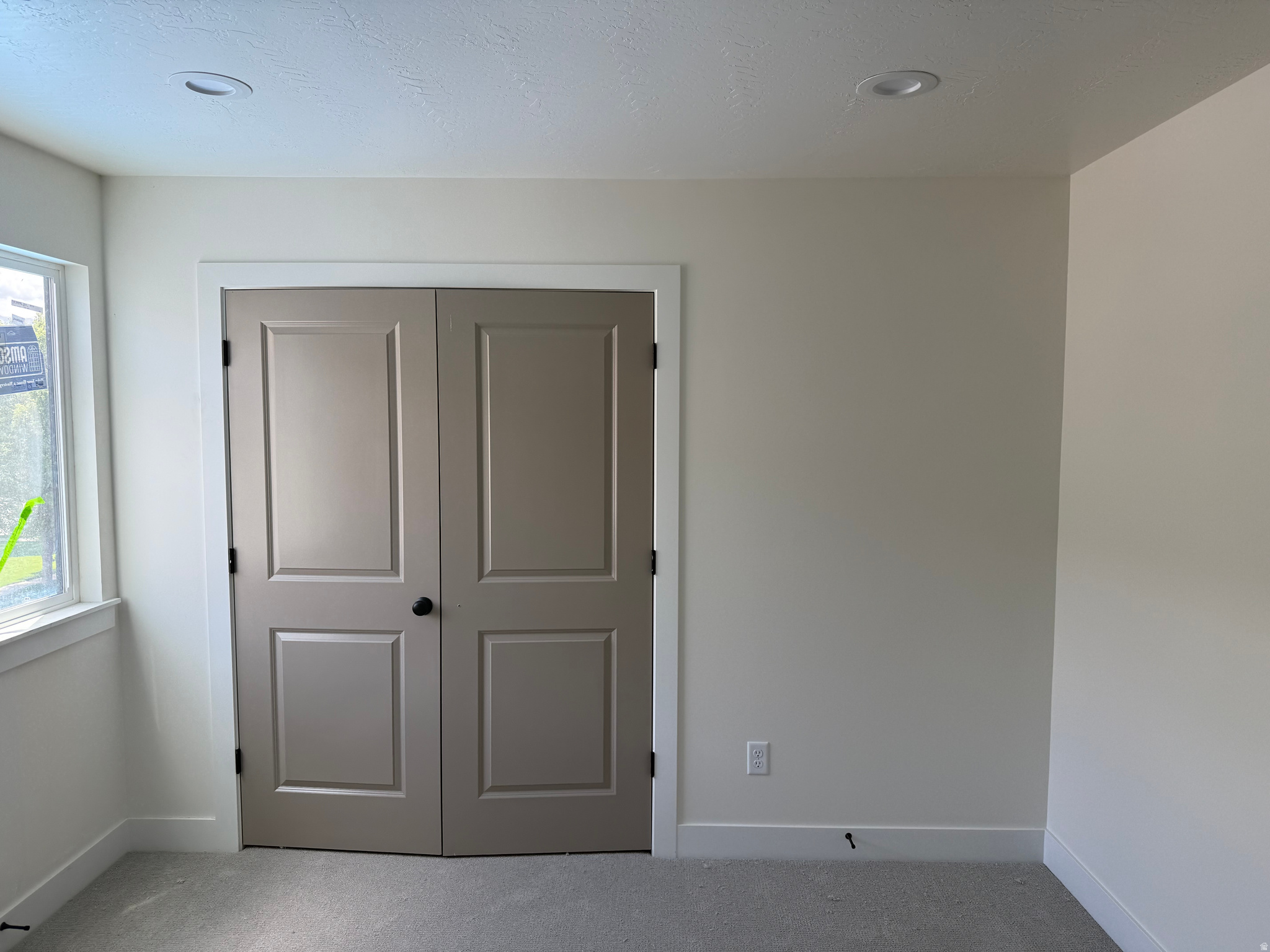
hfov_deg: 71.6
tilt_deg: -4.2
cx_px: 635
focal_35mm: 24
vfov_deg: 56.8
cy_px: 476
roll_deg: -0.4
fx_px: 881
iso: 80
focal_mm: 6.76
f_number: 1.78
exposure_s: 1/293
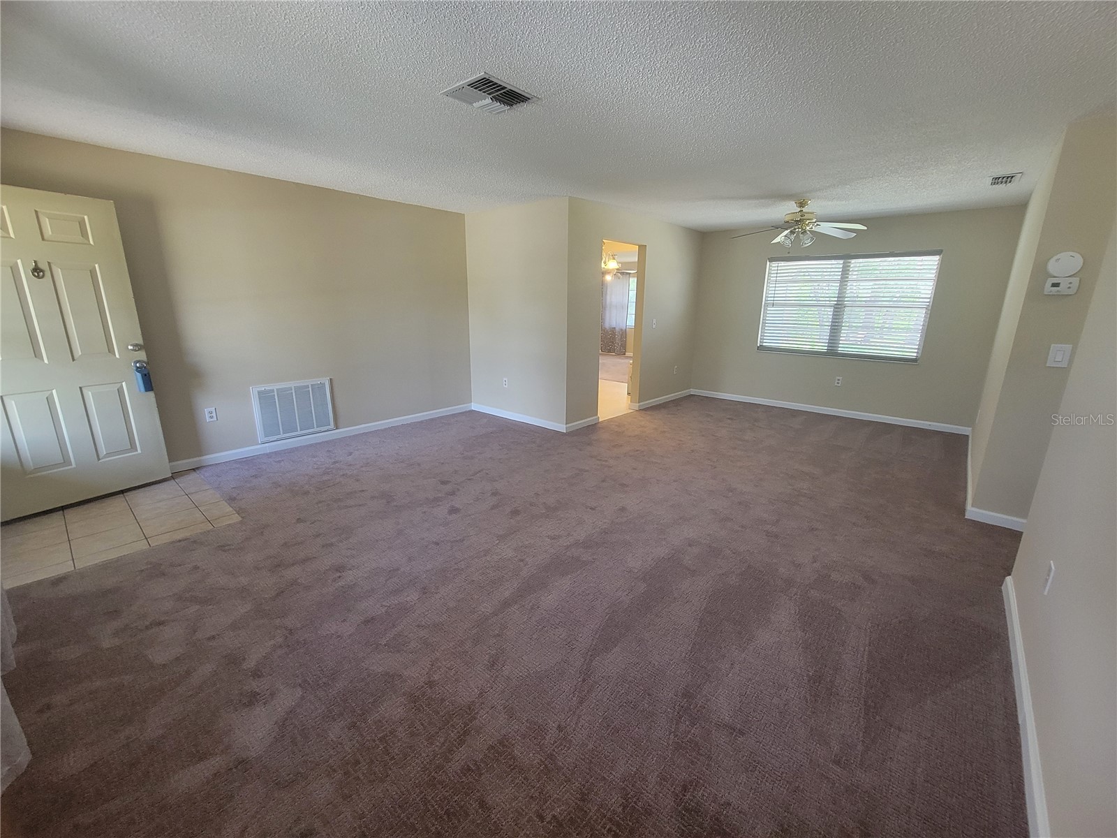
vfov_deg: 89.9
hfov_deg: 106.2
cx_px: 558
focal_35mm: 13
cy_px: 419
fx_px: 419
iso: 320
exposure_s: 1/60
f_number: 2.2
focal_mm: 2.2
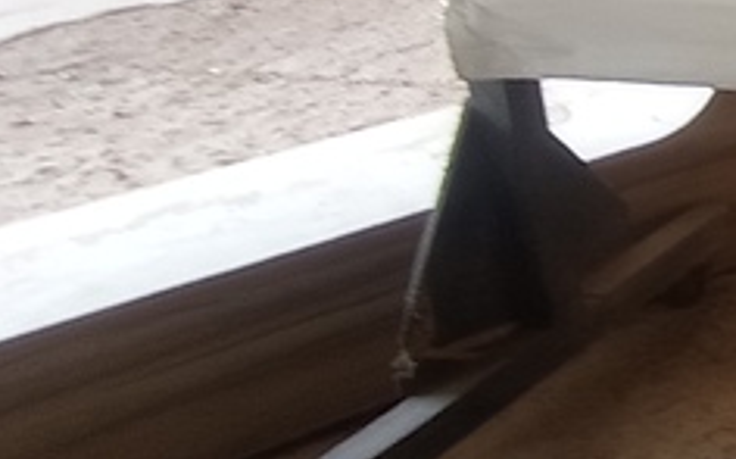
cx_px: 1541
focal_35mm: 129
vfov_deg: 10.0
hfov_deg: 13.5
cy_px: -37
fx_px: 2585
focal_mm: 1.65
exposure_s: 1/40
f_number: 2.2
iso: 171
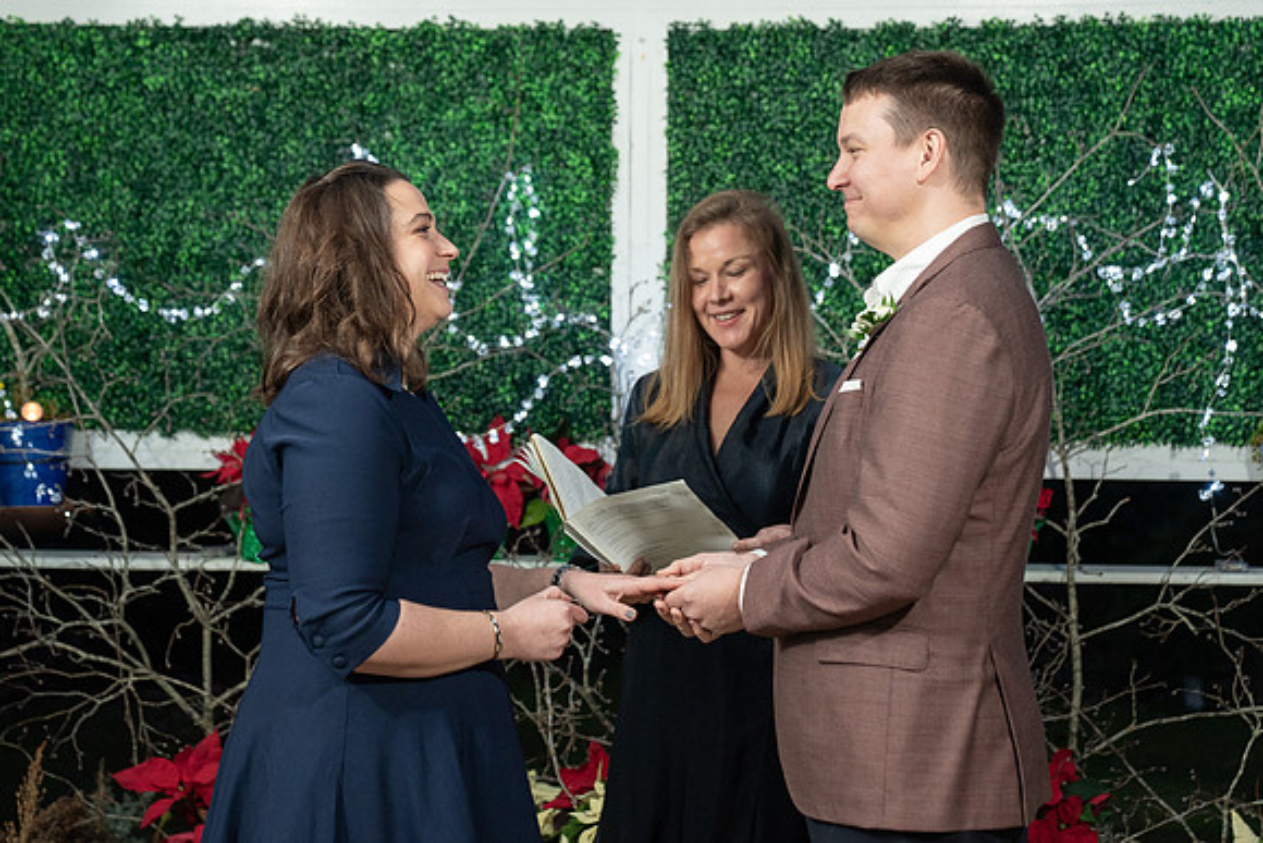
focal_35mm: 64
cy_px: 399
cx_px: 605
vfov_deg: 21.2
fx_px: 2252
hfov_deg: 31.3
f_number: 2.8
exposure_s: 1/100
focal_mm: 55
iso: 2000
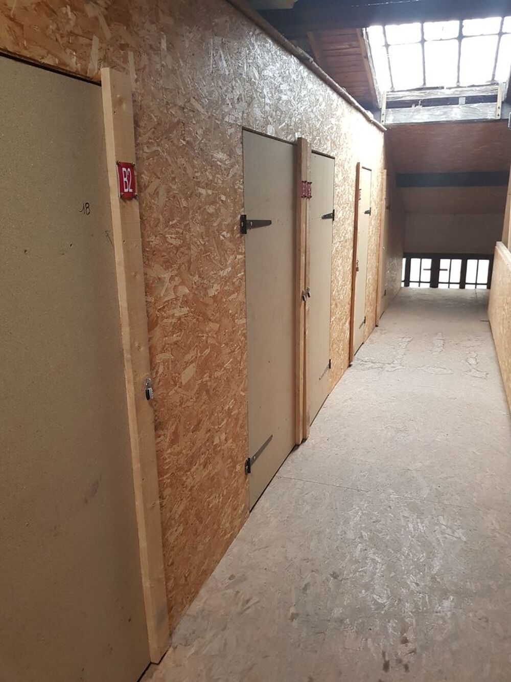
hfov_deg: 53.1
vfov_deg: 67.3
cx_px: 256
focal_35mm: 26
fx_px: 512
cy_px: 341
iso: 200
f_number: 1.7
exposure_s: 1/50
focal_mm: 4.2
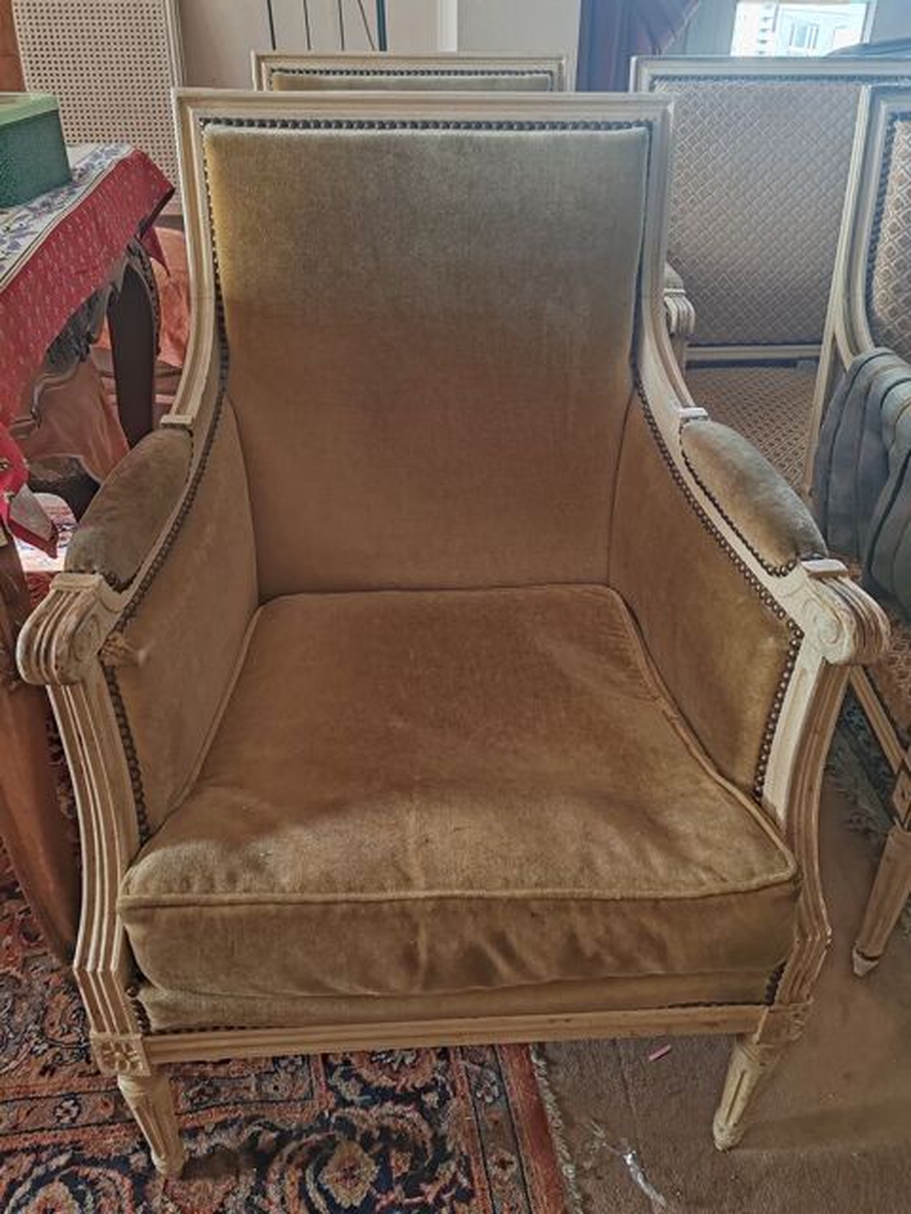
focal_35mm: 27
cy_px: 607
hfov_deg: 51.4
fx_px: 947
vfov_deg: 65.3
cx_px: 456
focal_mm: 6.12
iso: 640
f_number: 1.9
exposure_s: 1/100
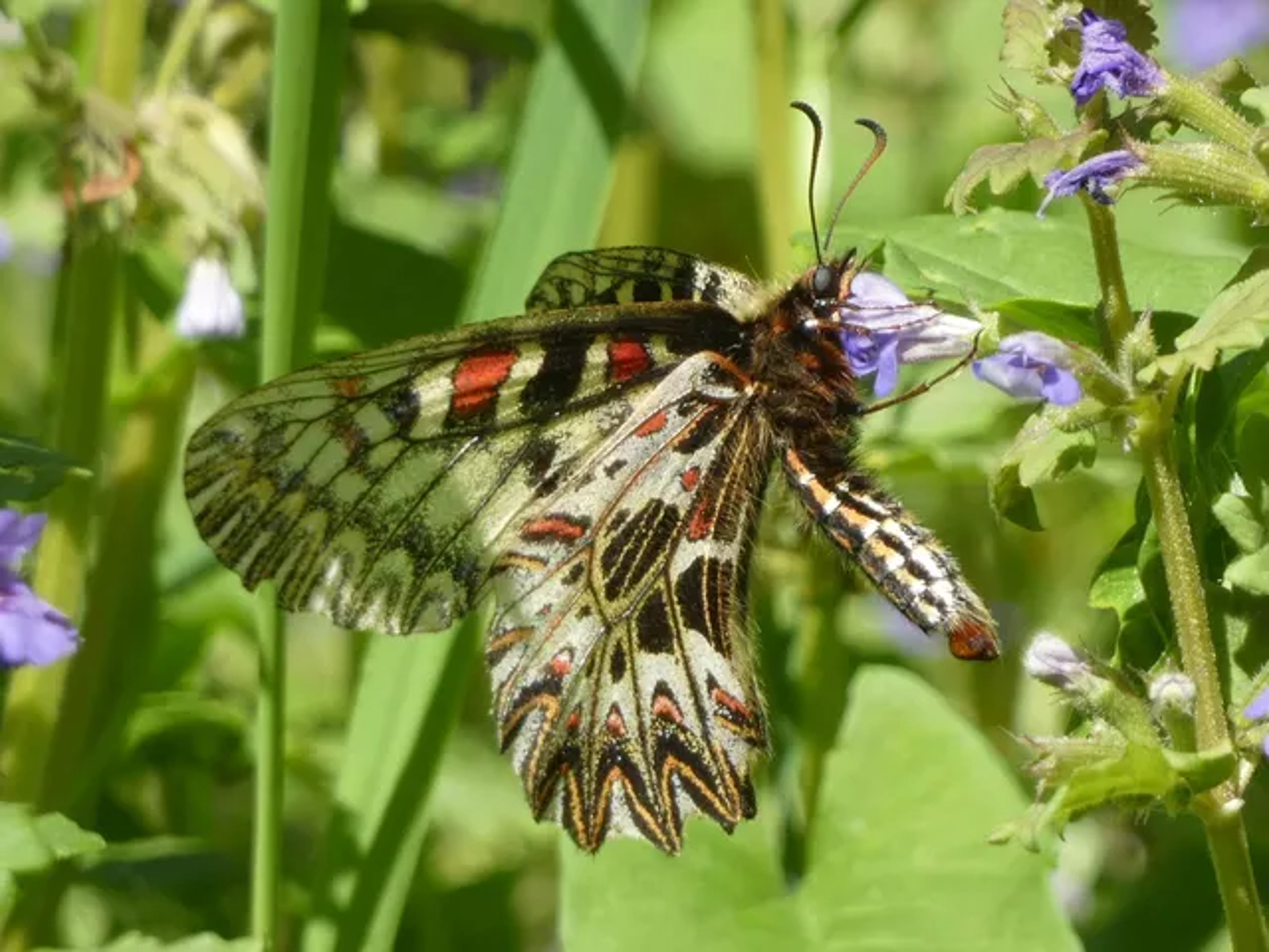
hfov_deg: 5.3
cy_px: 476
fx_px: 13637
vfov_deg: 4.0
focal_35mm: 372
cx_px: 634
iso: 80
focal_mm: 66.7
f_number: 5.6
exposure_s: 1/200
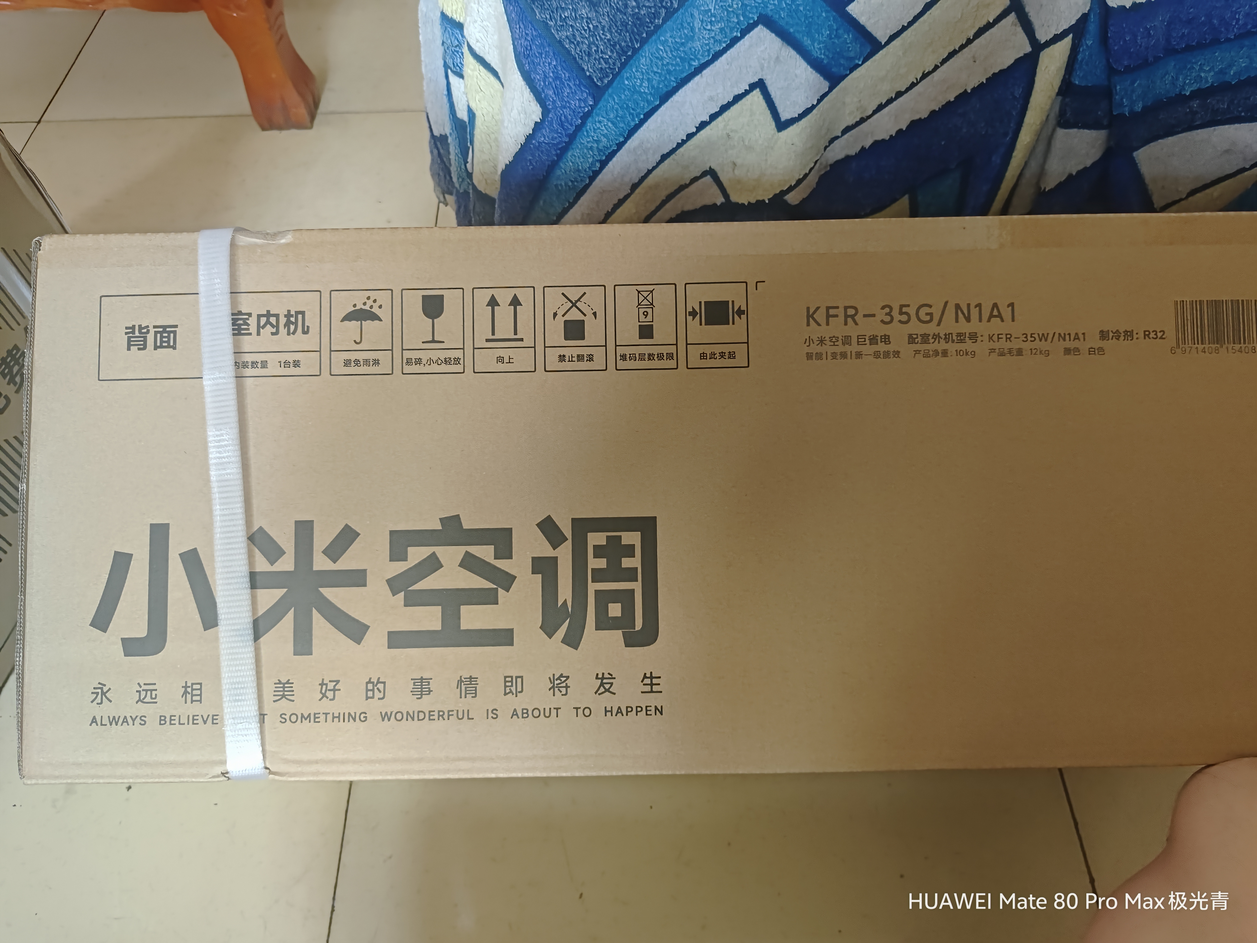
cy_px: 472
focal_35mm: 23
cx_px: 628
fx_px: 835
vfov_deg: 58.9
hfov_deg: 73.9
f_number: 1.88
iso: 934
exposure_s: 1/50
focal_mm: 5.56
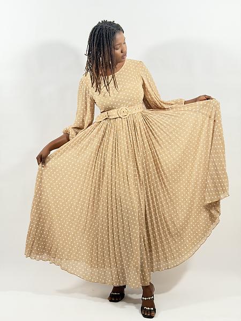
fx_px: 446
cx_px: 120
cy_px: 160
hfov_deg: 30.3
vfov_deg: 39.7
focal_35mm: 48
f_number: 1.78
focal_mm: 6.76
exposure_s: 1/50
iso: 125
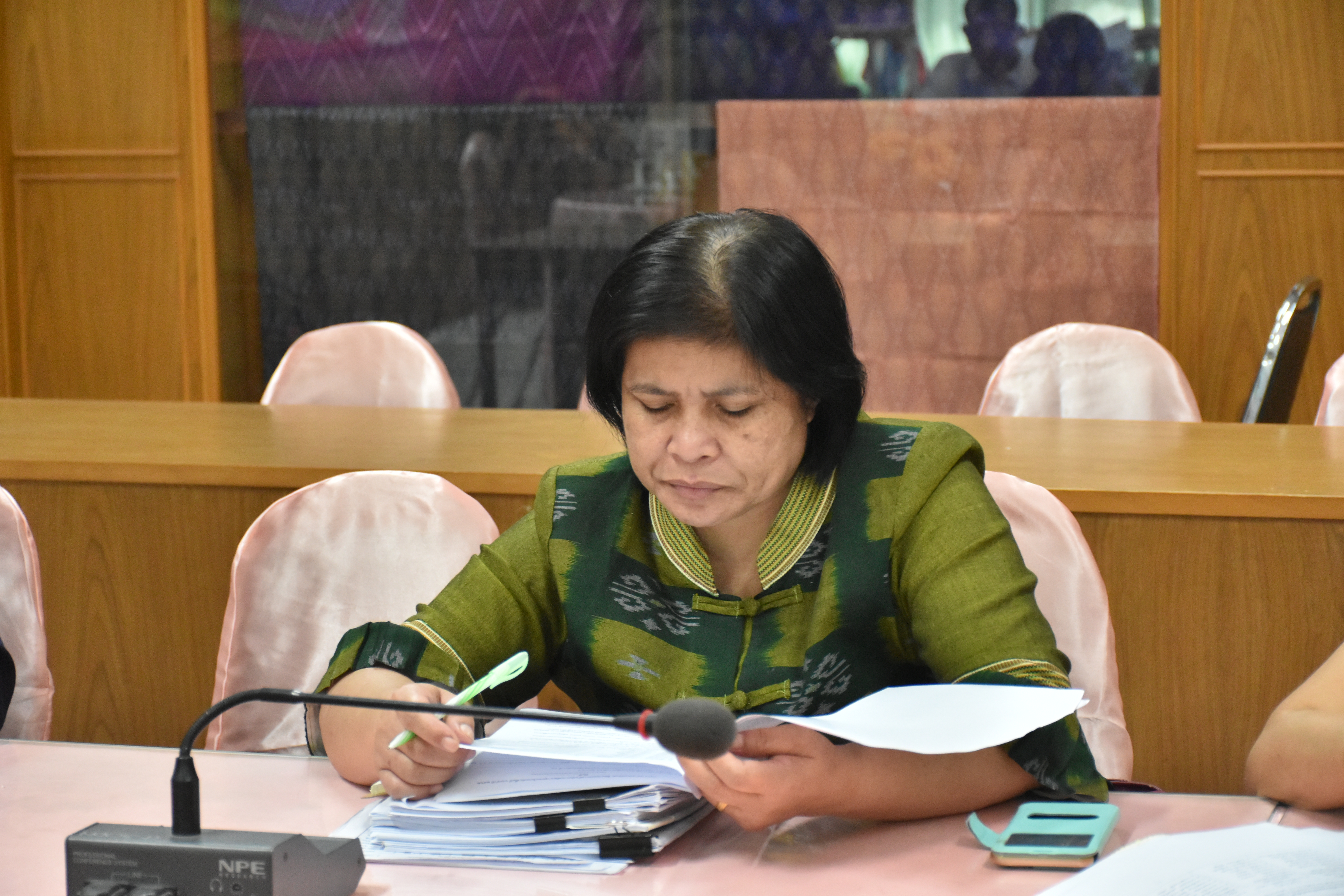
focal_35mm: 90
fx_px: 3360
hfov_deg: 22.6
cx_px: 672
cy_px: 448
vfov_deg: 15.2
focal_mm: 60
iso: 2500
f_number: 5
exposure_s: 1/125
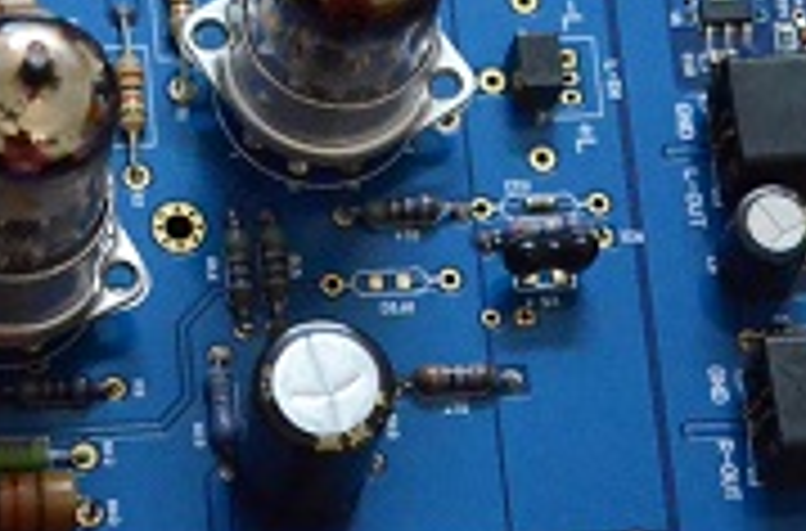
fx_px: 5979
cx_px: -369
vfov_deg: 5.1
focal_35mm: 268
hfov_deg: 7.6
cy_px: -182
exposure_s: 1/320
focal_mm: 40
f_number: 2.8
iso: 6400
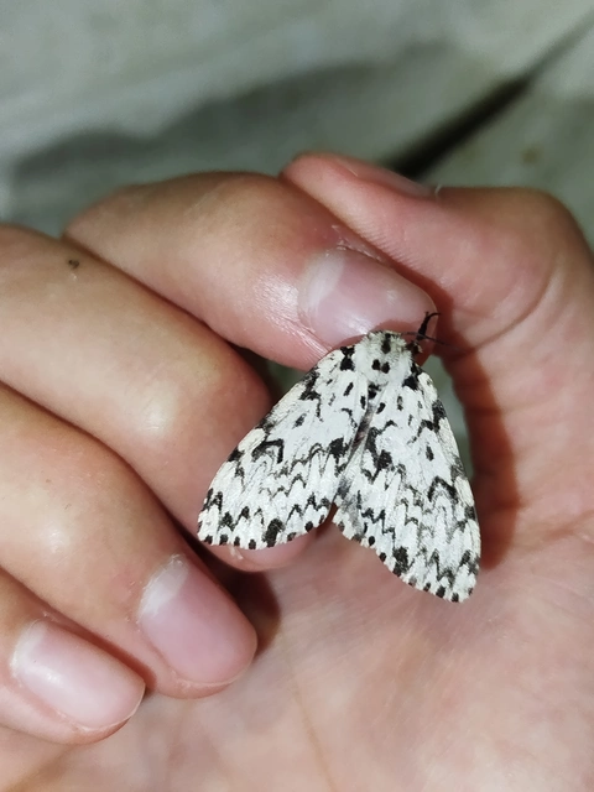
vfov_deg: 39.7
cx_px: 297
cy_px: 396
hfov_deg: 30.3
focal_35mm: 48
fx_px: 1098
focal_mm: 5.31
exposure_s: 1/50
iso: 125
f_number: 1.7
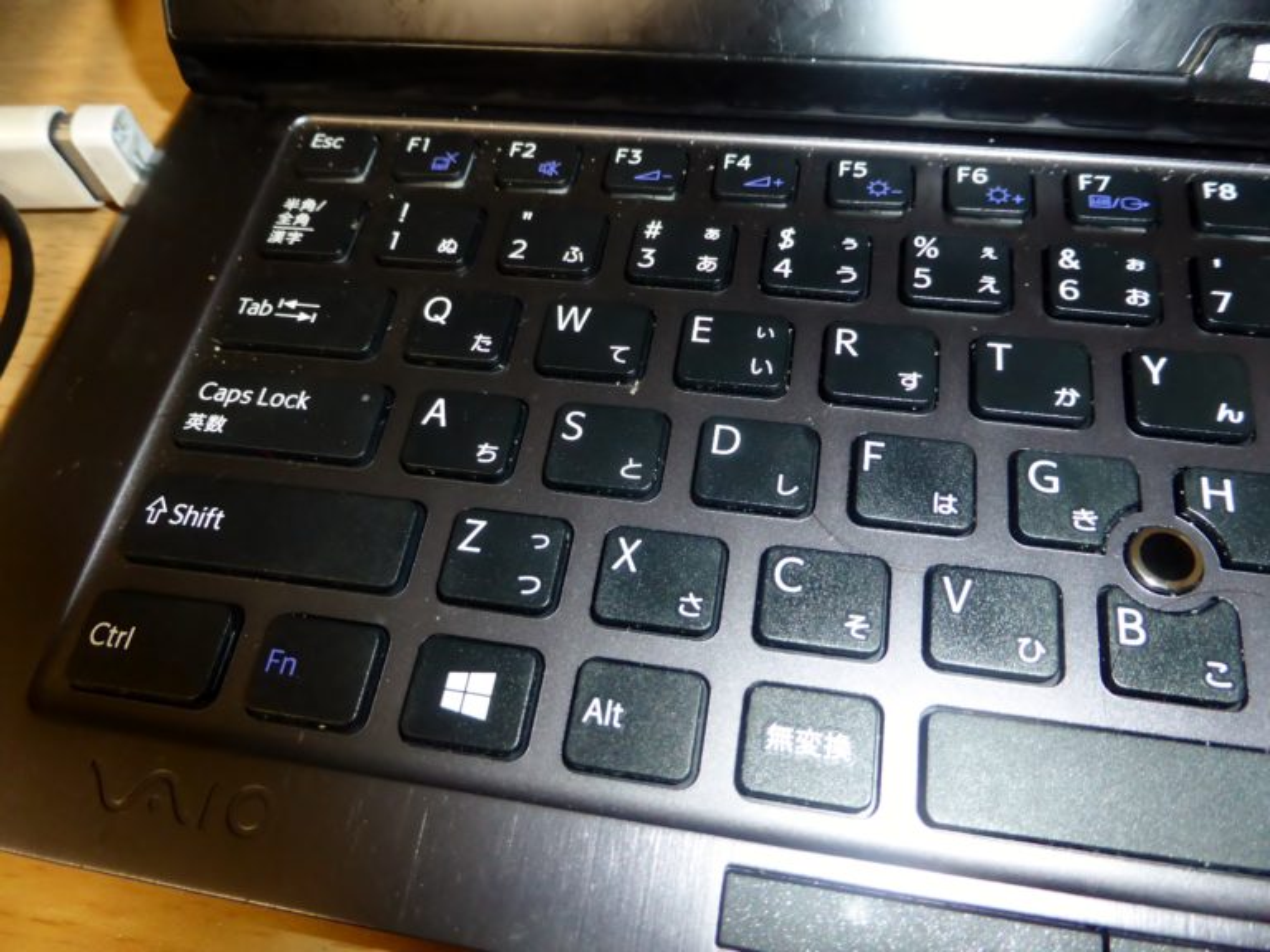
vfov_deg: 54.9
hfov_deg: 69.4
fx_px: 917
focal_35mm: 25
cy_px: 476
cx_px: 635
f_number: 3.3
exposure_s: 1/60
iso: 400
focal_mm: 4.3
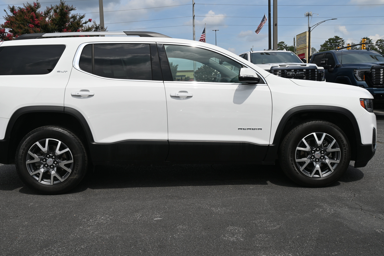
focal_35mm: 35
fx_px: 372
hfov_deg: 54.5
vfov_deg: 38.0
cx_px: 174
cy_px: 120
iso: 100
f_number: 6.3
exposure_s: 1/320
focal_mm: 20.5
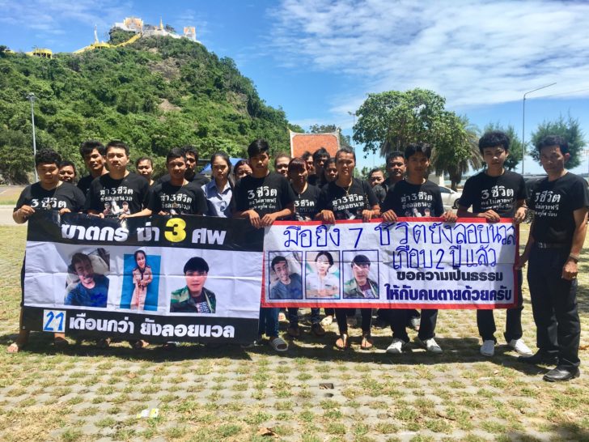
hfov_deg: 61.7
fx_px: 493
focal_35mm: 29
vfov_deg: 48.2
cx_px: 294
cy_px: 221
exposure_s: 1/1789
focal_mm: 4.15
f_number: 2.2
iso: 25
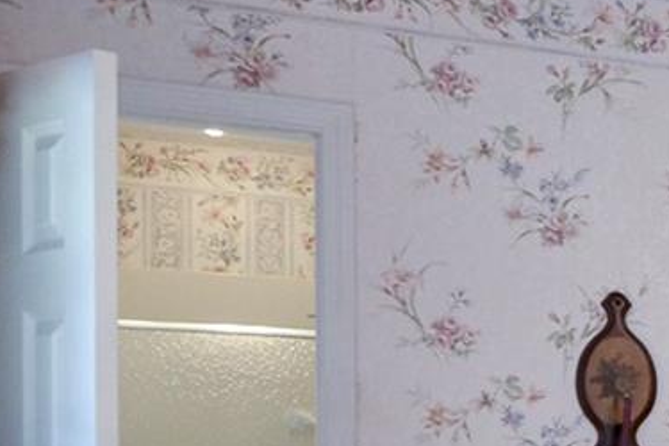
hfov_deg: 16.2
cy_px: 504
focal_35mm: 82
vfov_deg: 16.1
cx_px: 1479
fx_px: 1524
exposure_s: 1/80
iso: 400
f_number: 4.5
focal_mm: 10
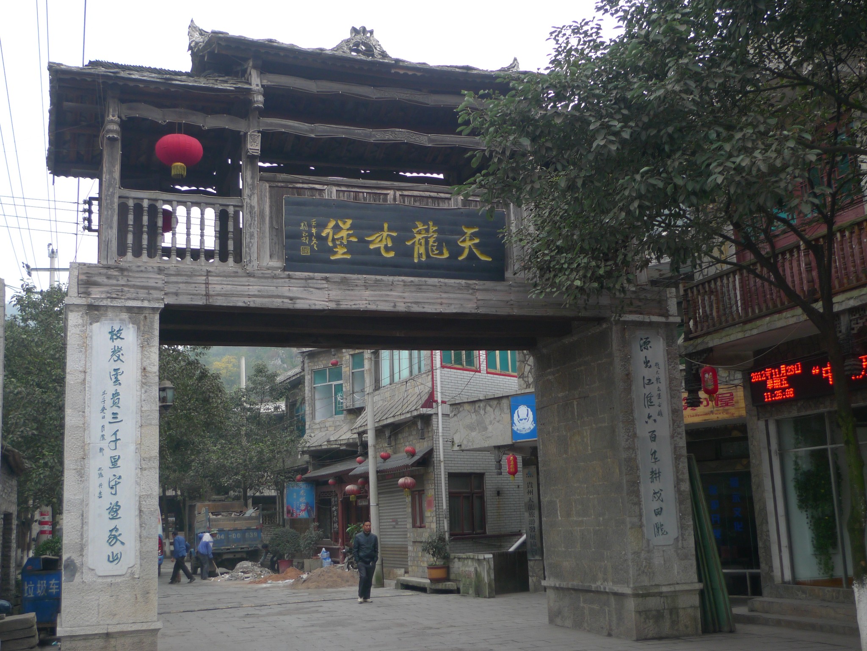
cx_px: 434
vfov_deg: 35.1
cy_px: 326
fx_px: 1027
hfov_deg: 45.8
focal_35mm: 41
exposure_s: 1/125
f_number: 2.8
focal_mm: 8.8
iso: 80
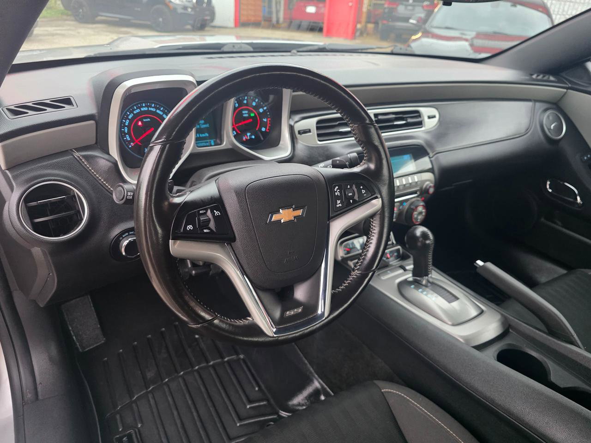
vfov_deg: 58.9
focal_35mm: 23
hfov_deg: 73.9
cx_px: 296
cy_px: 222
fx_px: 393
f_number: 1.7
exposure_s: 1/100
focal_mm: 6.3
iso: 800
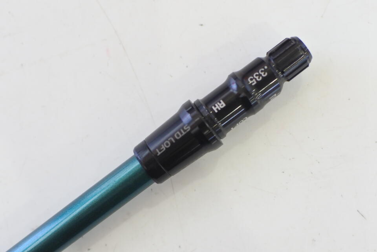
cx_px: 188
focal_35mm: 49
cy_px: 126
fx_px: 513
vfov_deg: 27.5
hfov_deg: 40.3
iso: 640
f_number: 2.8
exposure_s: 1/125
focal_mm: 18.5
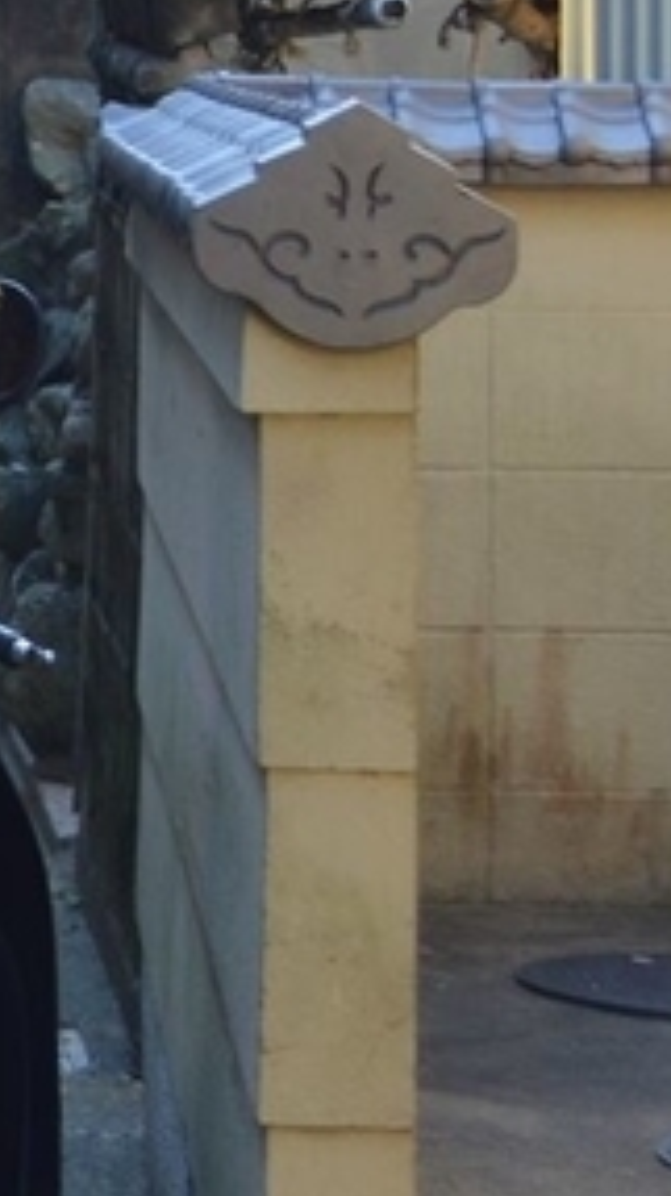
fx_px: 6244
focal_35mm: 197
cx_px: -1667
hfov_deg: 5.6
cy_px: -100
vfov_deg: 10.8
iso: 400
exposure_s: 1/125
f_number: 5.6
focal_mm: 30
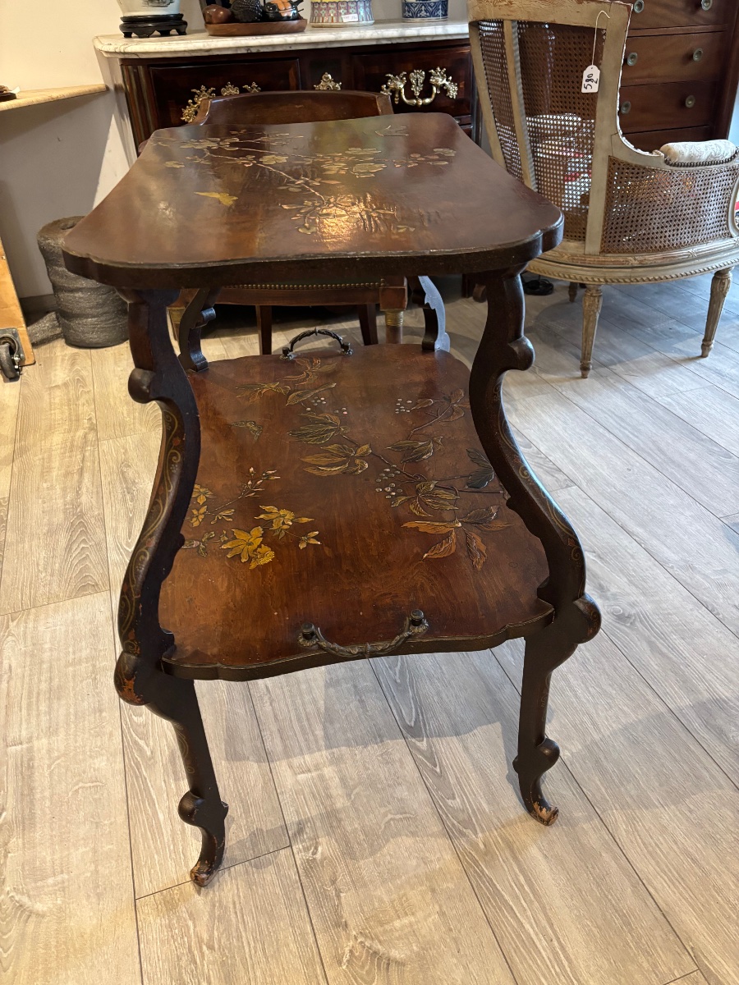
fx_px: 740
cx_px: 370
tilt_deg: -34.5
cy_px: 492
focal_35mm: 26
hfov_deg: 53.1
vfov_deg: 67.3
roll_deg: +1.1
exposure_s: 1/50
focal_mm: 5.96
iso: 400
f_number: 1.6
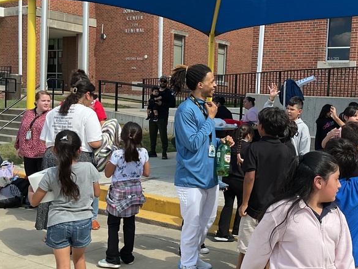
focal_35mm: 51
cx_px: 274
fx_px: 528
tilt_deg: -4.5
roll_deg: -2.9
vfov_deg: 28.6
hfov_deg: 36.5
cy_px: 151
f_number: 1.8
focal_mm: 3
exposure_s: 1/829
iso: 16
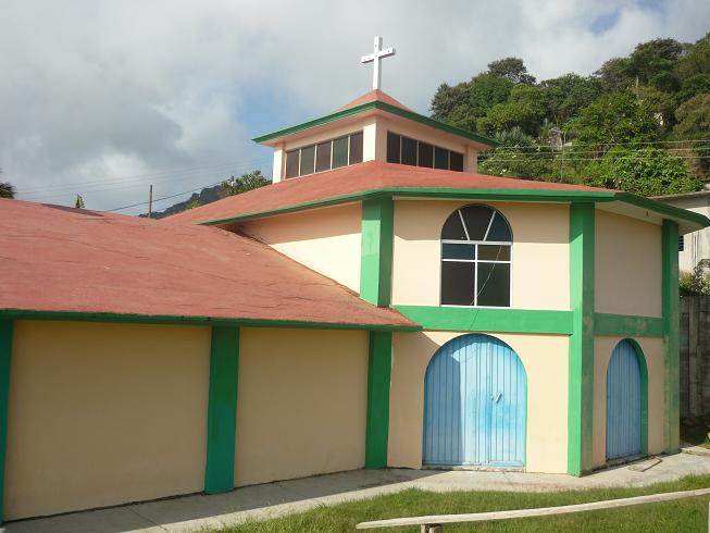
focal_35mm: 33
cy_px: 266
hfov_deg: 55.3
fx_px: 677
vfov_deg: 43.0
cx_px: 355
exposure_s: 1/160
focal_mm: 5.5
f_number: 8
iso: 100
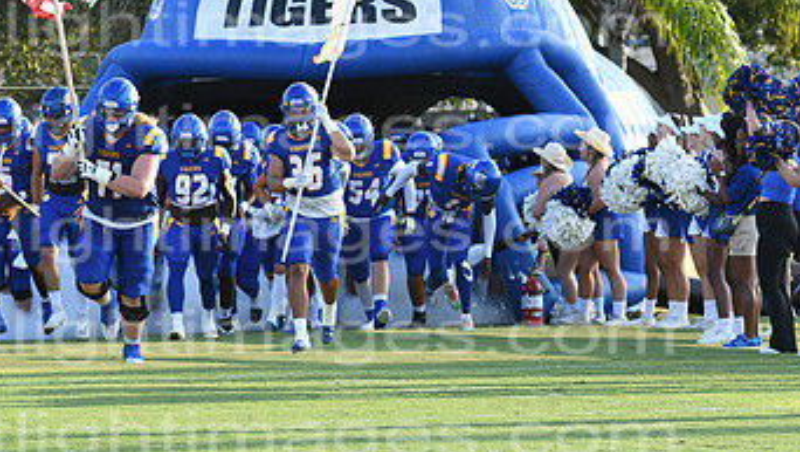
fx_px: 5541
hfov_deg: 8.2
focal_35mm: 261
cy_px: 184
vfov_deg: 4.7
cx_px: 145
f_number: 5.6
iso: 280
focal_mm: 98
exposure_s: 1/500
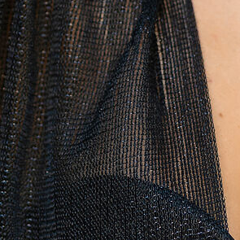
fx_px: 4604
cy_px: -60
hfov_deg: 3.0
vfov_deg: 3.0
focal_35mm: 587
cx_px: 33
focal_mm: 85
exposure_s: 1/500
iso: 100
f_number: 1.4
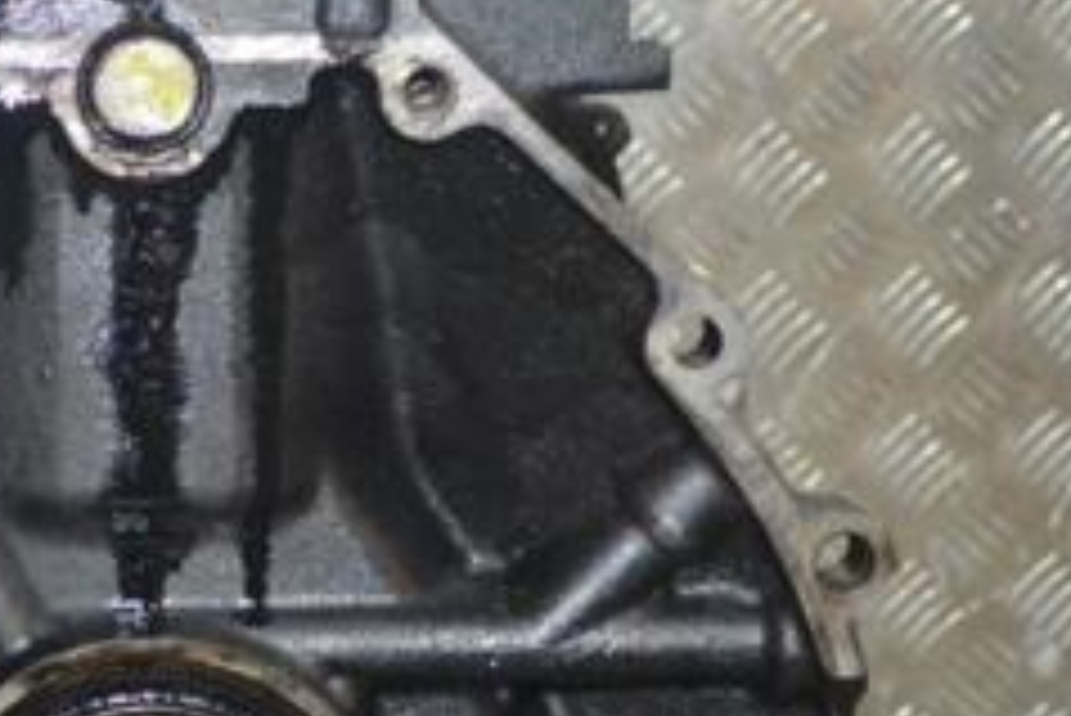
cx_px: -14
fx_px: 3937
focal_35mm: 132
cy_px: 558
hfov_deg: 15.2
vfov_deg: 10.4
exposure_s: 1/60
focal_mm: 35
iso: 3200
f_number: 5.6
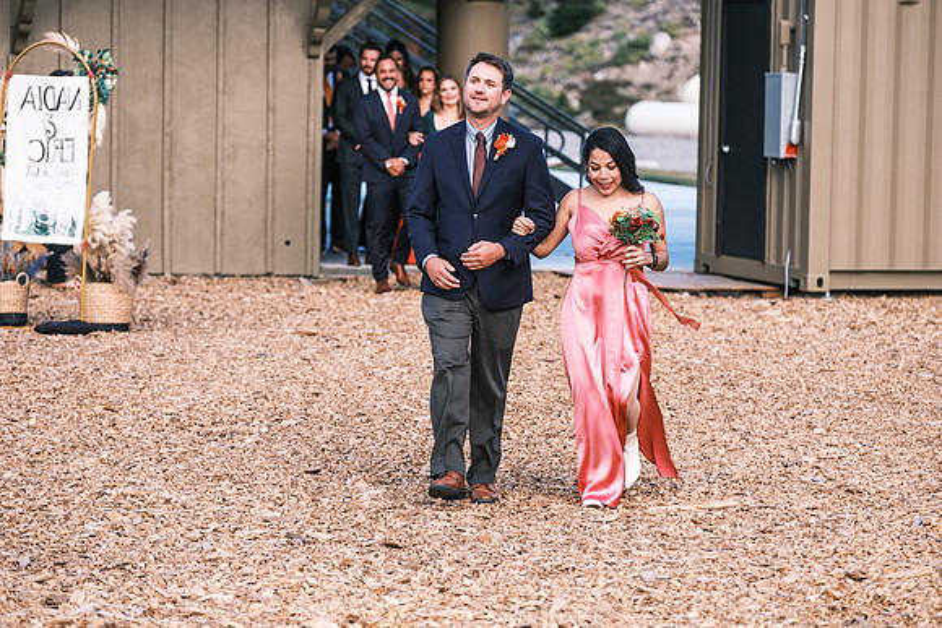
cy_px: 314
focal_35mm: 136
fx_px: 3559
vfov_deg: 10.1
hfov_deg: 15.1
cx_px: 471
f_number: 2.8
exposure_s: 1/1100
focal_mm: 90.6
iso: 400
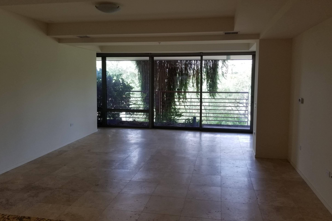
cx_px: 169
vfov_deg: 46.4
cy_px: 105
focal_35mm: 28
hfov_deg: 65.5
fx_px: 258
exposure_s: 1/127
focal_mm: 4.25
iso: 50
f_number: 1.7
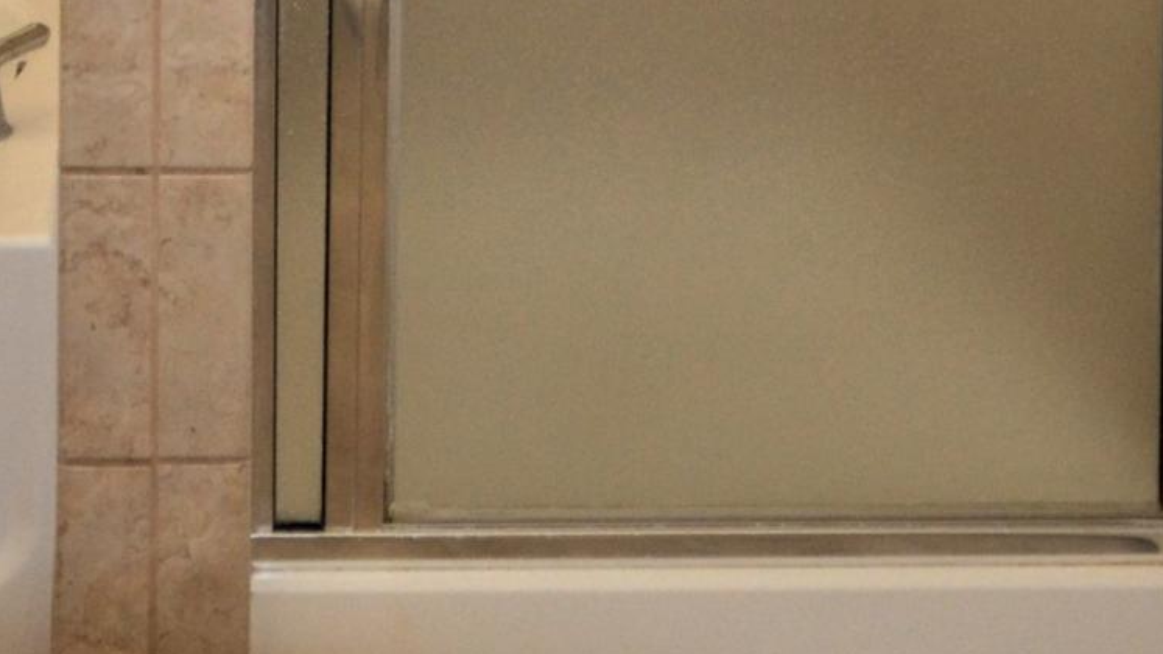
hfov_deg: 32.3
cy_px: -634
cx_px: 215
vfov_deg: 15.5
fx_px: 1943
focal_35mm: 63
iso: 400
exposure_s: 1/60
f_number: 4
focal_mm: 10
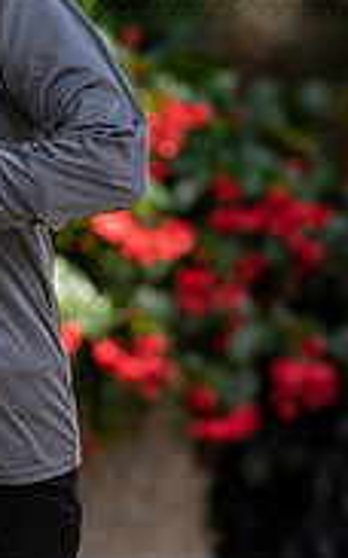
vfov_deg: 2.2
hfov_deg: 1.4
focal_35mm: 969
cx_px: -131
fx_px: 14739
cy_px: 44
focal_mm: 300
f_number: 5.6
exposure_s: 1/500
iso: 200
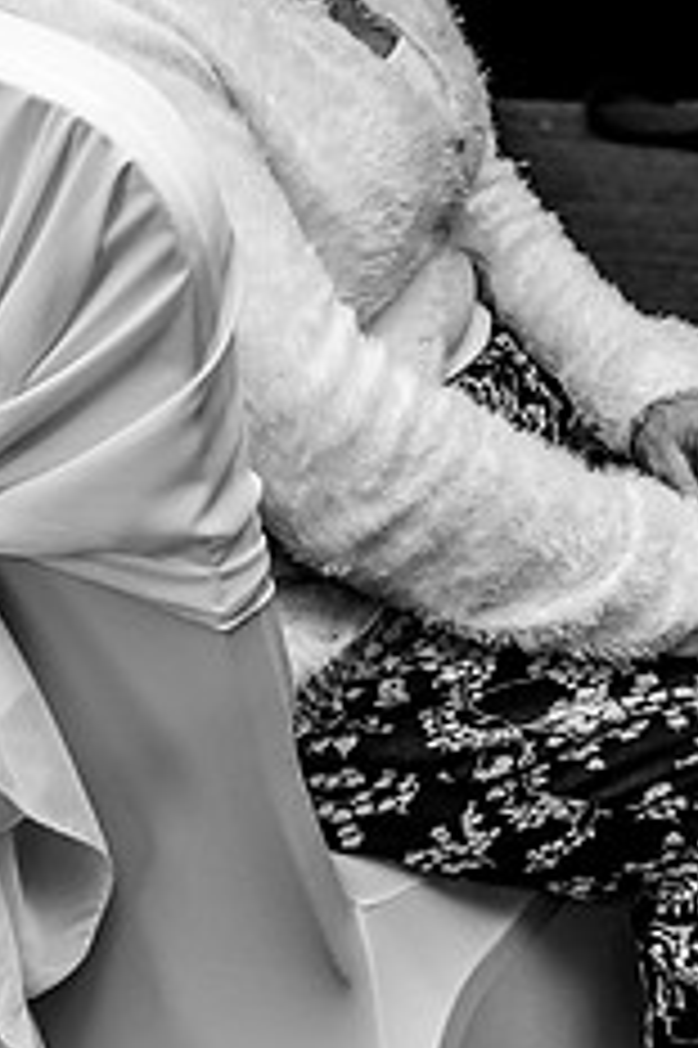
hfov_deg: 11.7
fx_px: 3378
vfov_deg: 17.3
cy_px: 58
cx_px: 50
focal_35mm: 116
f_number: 6.3
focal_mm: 60
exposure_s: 1/60
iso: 400
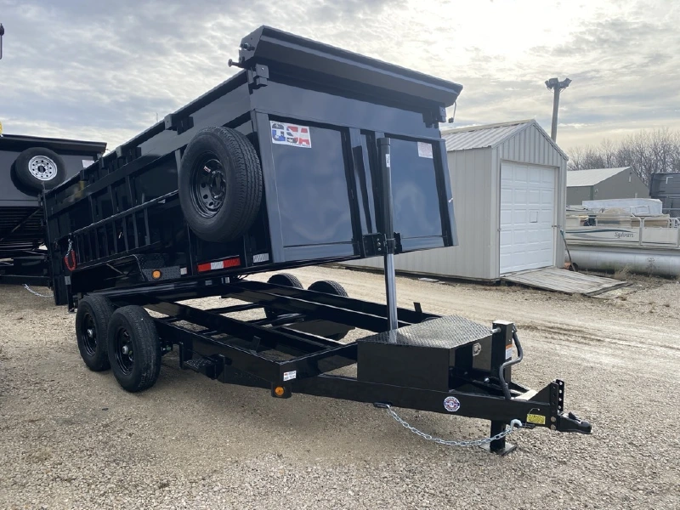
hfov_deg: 67.3
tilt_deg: -3.8
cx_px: 340
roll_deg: +0.8
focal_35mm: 26
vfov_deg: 53.1
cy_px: 255
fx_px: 511
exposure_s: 1/1808
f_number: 1.8
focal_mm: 4.25
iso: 32
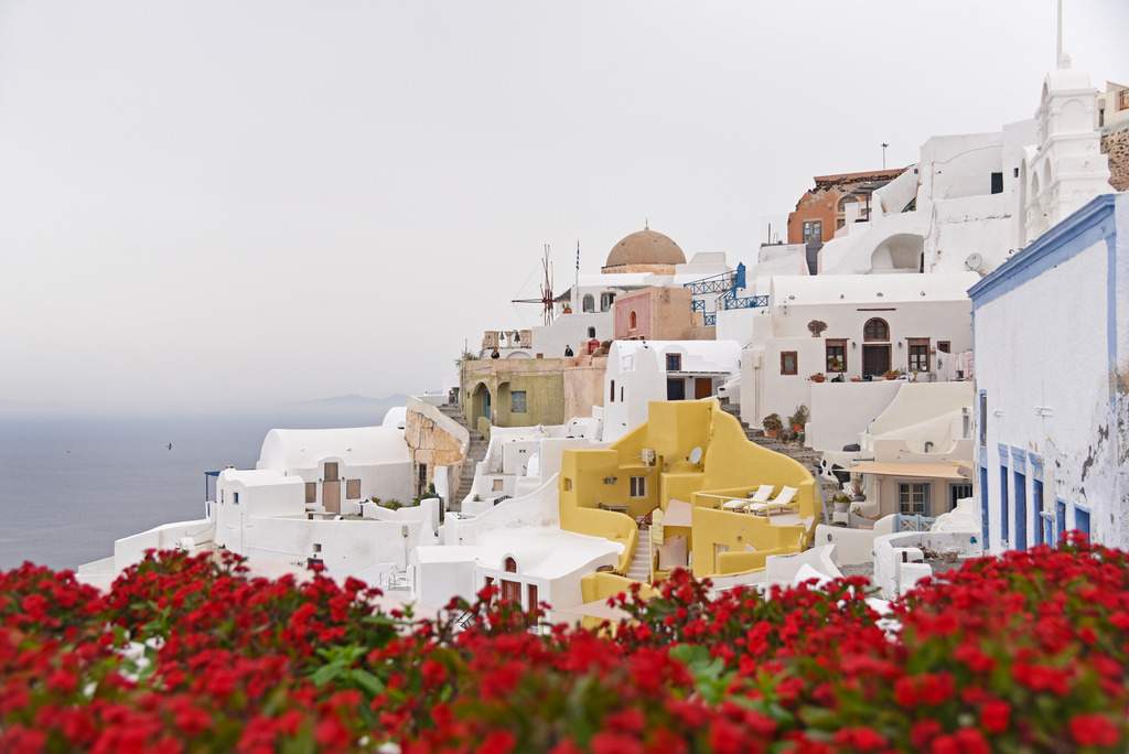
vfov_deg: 37.9
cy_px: 377
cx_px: 564
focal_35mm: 35
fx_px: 1098
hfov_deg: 54.4
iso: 100
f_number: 4
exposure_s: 1/400
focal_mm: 35
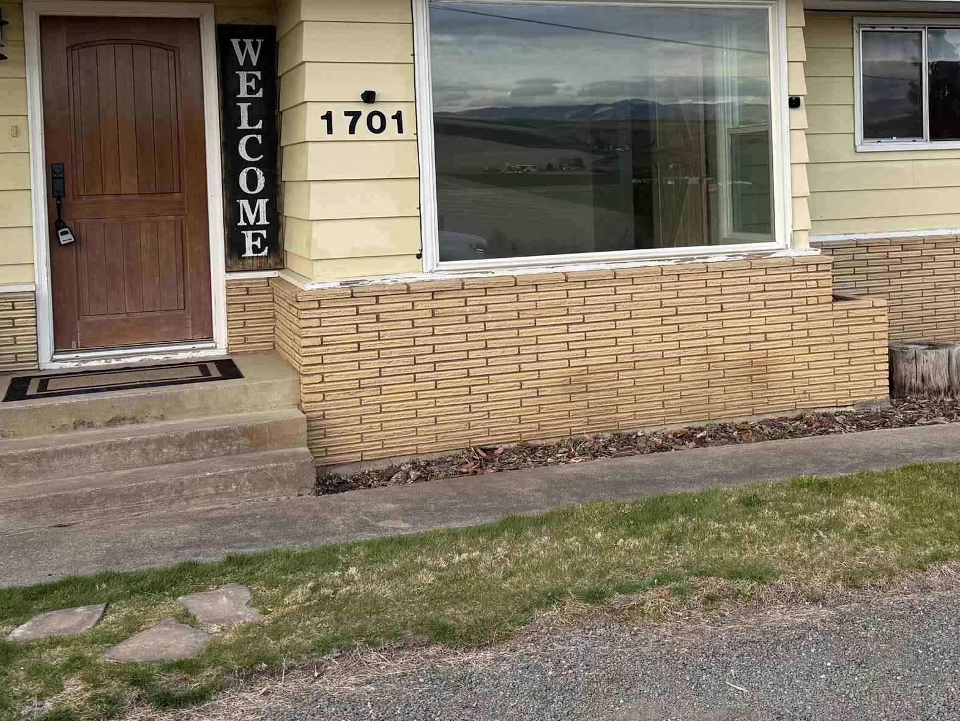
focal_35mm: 47
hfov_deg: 39.7
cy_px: 194
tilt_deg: -0.7
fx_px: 1304
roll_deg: +1.7
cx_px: 674
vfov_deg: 30.4
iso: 80
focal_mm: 6.76
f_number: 1.78
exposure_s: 1/598
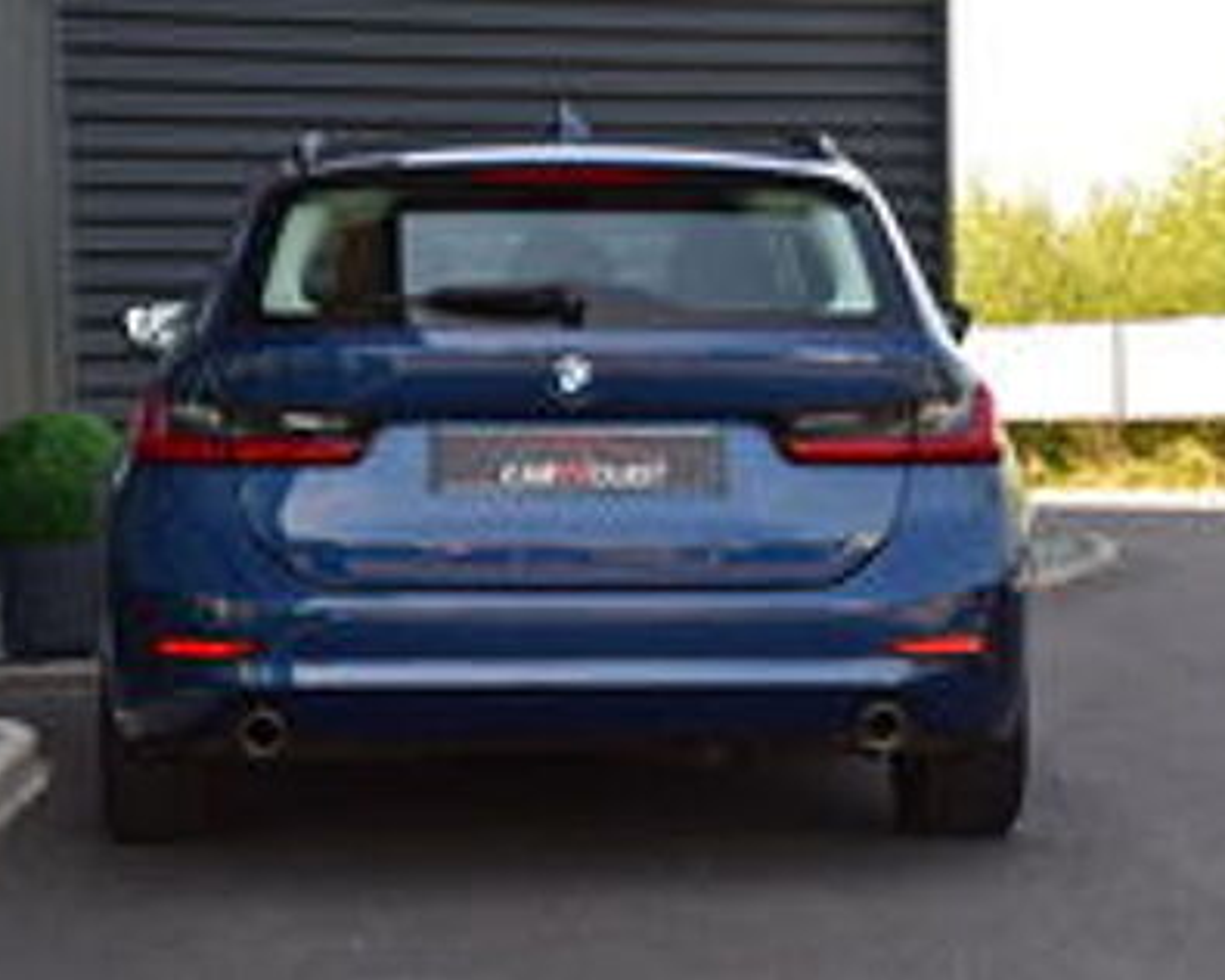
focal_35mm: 106
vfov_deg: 14.5
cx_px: 620
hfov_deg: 18.1
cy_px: 492
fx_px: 3843
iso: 400
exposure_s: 1/160
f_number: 9
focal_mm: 62
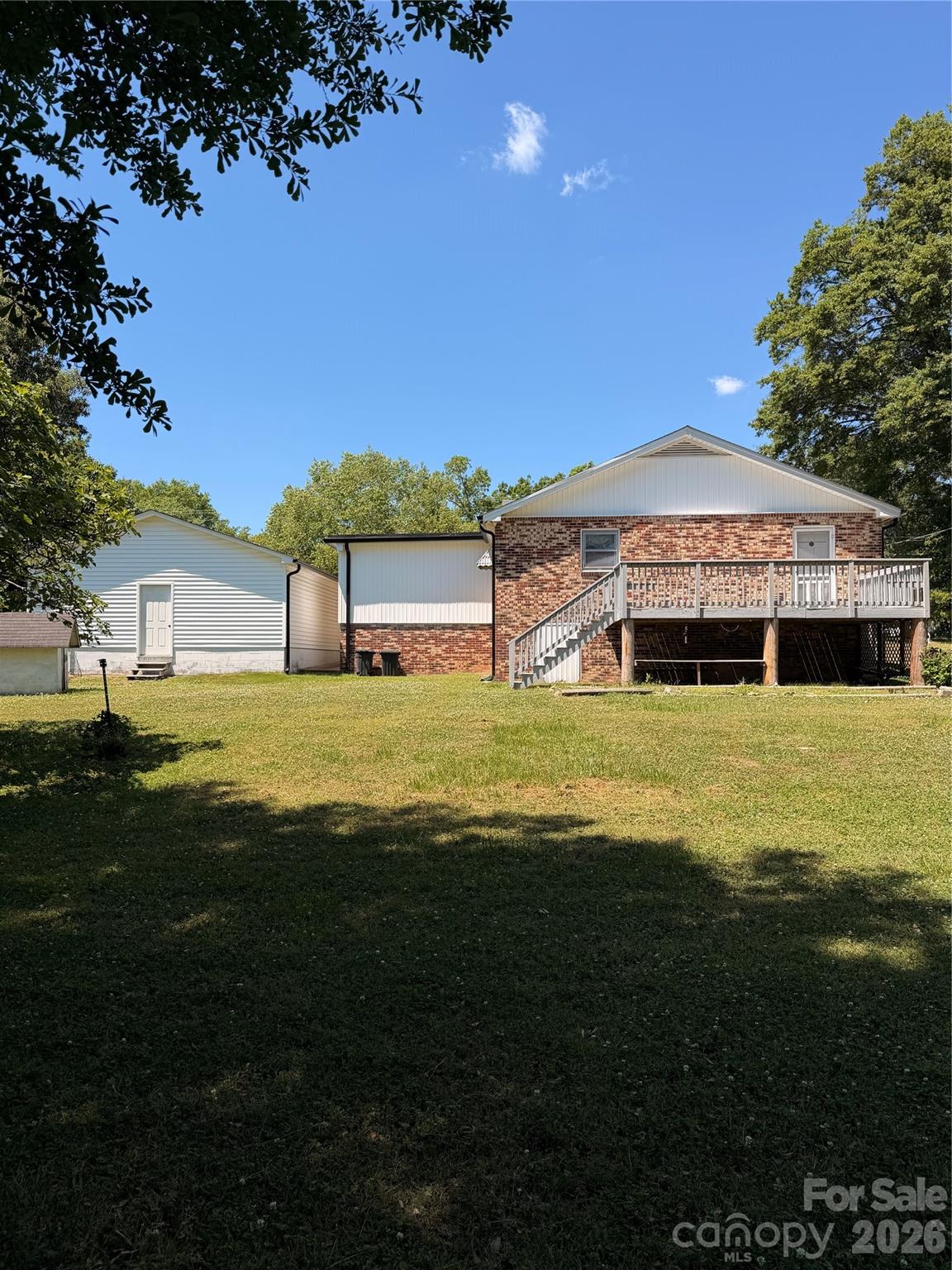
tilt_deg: +1.3
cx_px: 476
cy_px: 635
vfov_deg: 71.6
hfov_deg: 56.8
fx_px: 880
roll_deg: +0.2
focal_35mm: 24
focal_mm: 6.76
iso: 80
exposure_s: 1/3021
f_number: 1.78
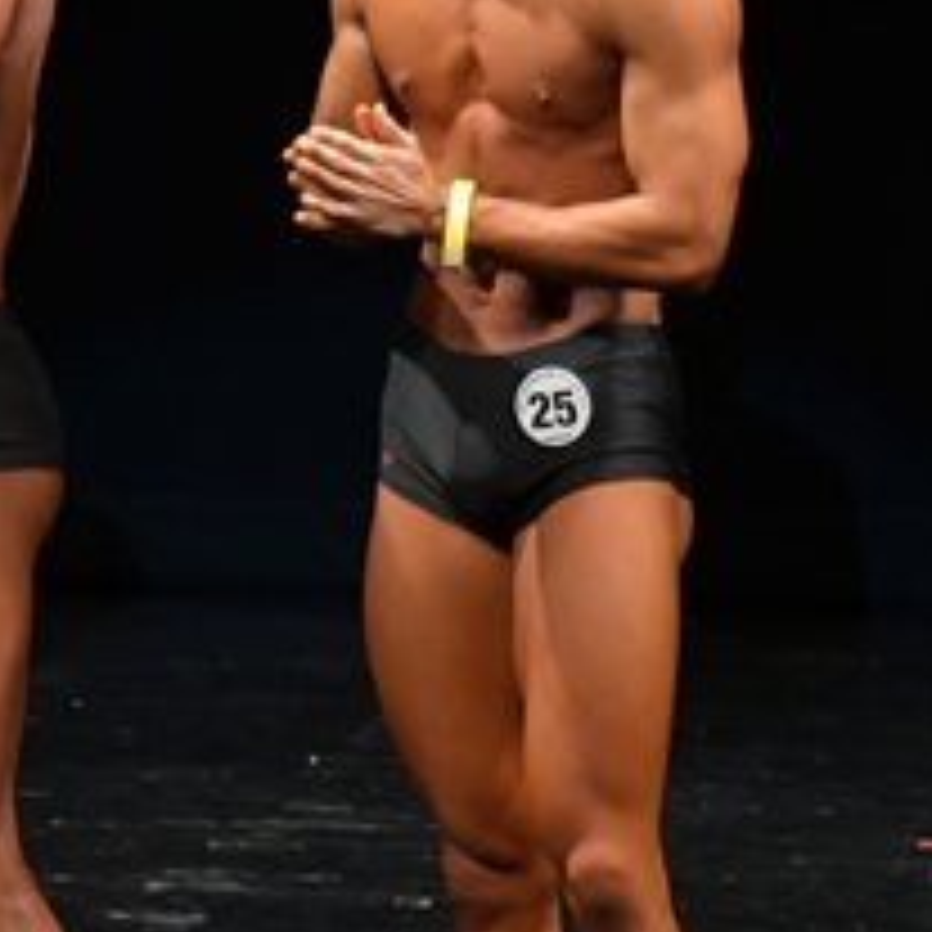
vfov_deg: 2.4
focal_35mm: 717
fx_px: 21841
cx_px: -250
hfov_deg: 2.4
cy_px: 401
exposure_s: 1/400
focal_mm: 150
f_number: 5.6
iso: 3200
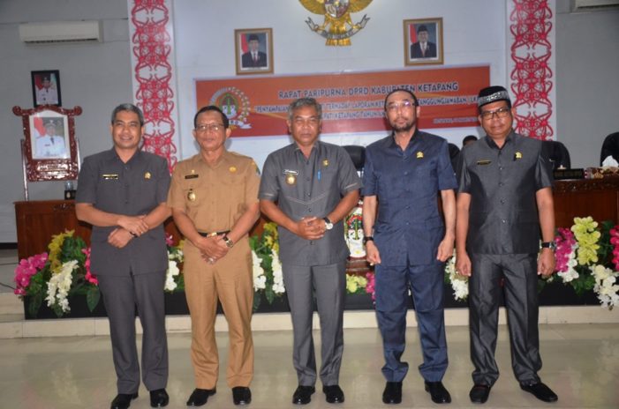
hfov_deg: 49.6
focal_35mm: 39
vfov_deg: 34.0
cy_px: 204
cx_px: 310
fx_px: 669
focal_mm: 26
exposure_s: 1/60
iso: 800
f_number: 3.8
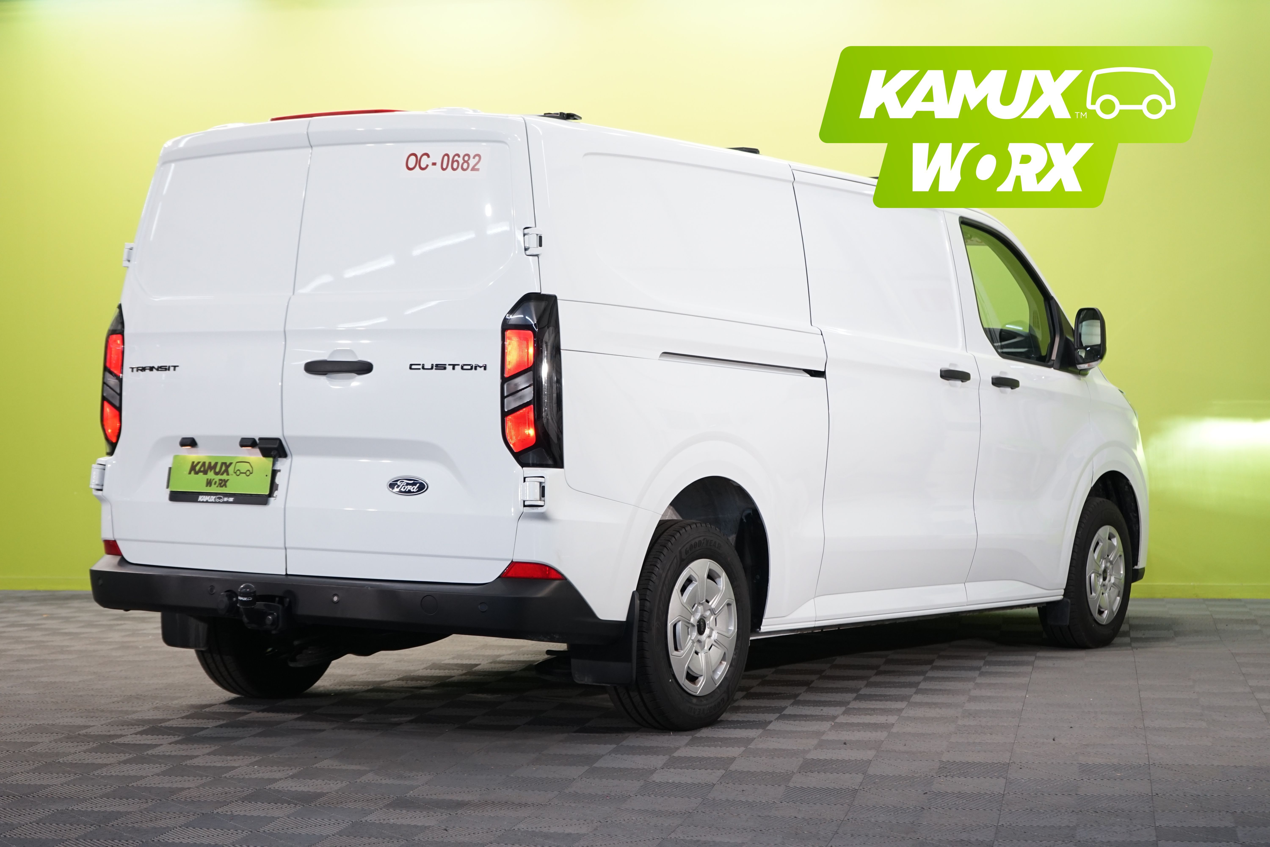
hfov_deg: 30.5
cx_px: 635
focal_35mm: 66
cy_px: 424
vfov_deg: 20.6
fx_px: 2328
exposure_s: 1/50
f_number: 5.6
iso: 800
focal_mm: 66
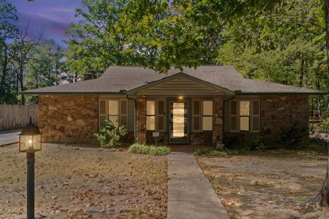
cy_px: 110
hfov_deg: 67.4
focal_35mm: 27
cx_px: 164
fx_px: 246
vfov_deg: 47.8
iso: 250
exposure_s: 1/160
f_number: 9
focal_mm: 18
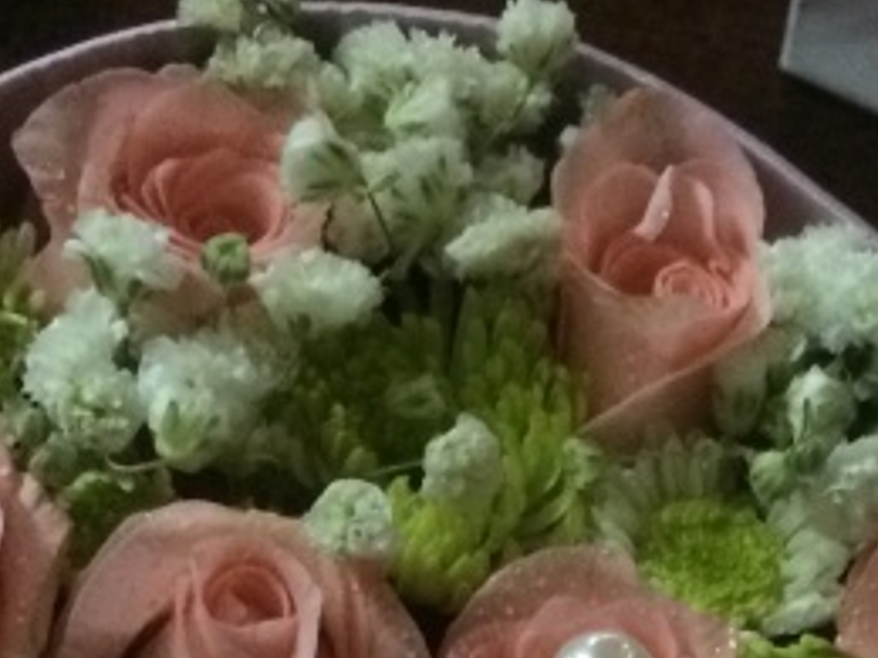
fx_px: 2993
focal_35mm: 118
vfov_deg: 11.5
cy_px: 1242
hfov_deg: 16.4
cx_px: 810
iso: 320
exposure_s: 1/20
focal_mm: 4.12
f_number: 2.2
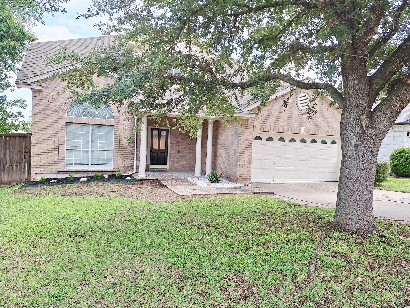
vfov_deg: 58.9
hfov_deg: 73.9
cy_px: 154
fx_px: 272
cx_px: 205
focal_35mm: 23
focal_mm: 5.54
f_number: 1.8
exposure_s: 1/711
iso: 40
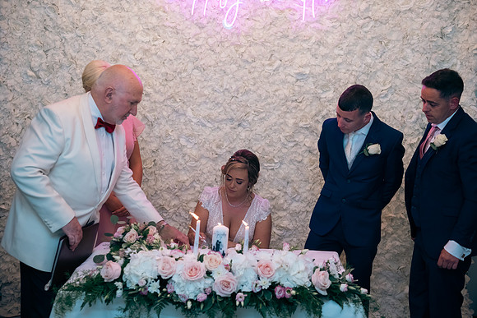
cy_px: 159
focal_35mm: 48
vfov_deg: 28.1
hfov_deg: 41.1
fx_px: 636
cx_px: 238
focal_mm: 48
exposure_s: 1/160
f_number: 3.5
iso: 640
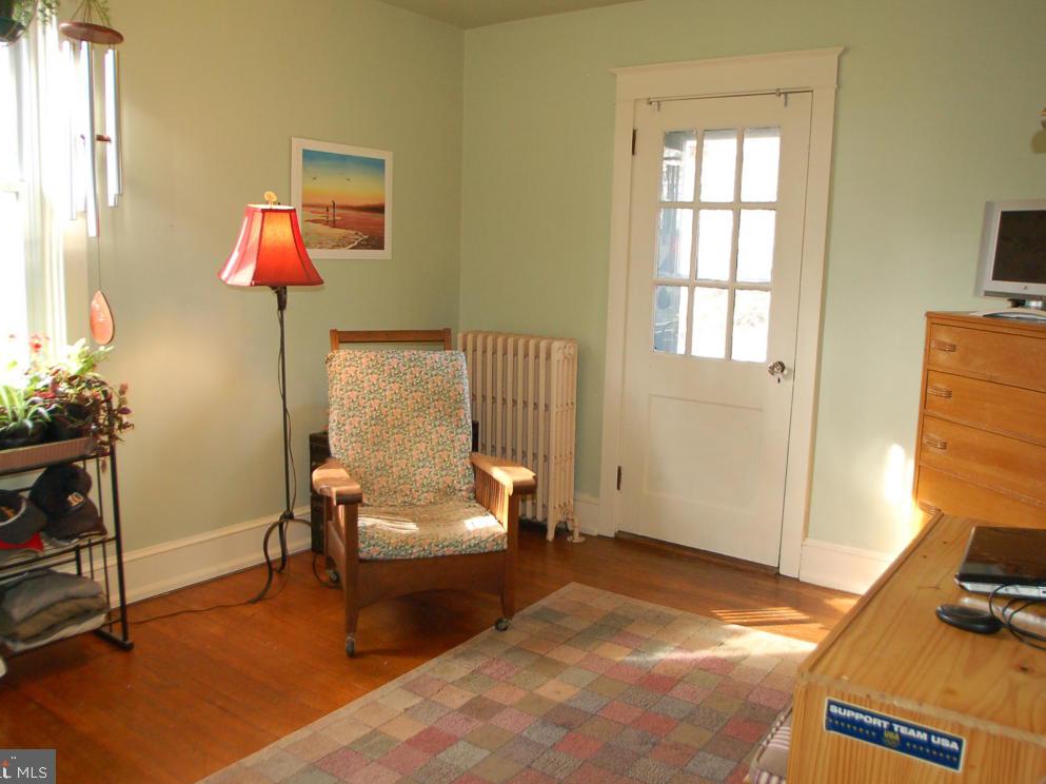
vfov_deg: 48.9
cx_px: 534
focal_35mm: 29
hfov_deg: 62.4
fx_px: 863
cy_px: 388
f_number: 2.8
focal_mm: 17
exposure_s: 1/80
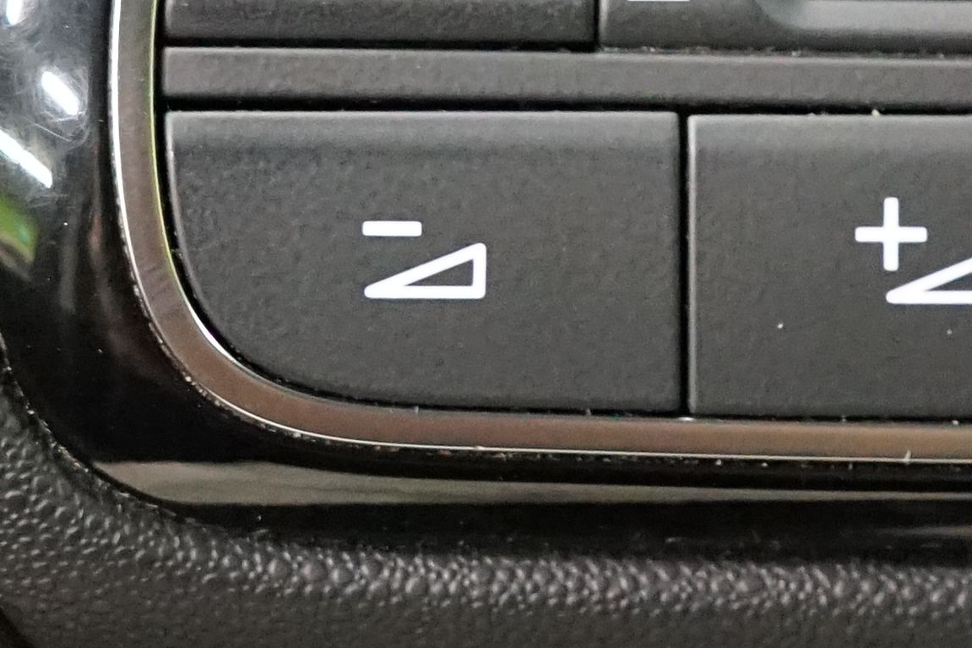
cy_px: -67
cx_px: 656
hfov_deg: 14.0
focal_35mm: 146
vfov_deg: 9.3
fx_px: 3941
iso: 6400
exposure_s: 1/50
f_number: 5
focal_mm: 28
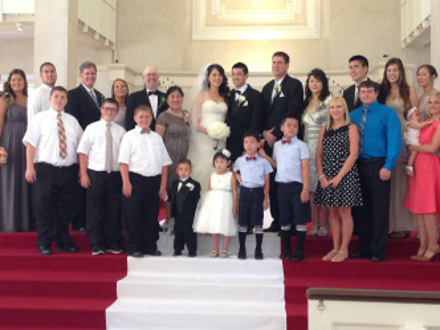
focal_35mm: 58
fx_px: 737
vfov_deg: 25.2
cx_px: 203
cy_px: 130
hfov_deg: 33.2
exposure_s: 1/20
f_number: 2.4
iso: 125
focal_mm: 4.12
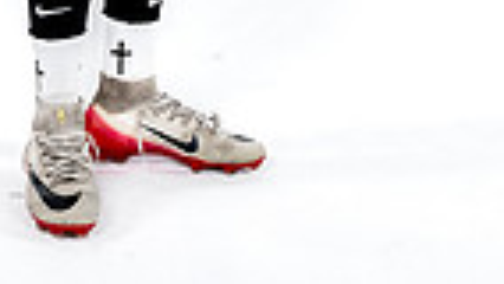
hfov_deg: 14.5
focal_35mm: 148
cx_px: 128
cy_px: -437
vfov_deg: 7.6
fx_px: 1979
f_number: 4.5
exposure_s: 1/250
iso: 160
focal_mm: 44.6
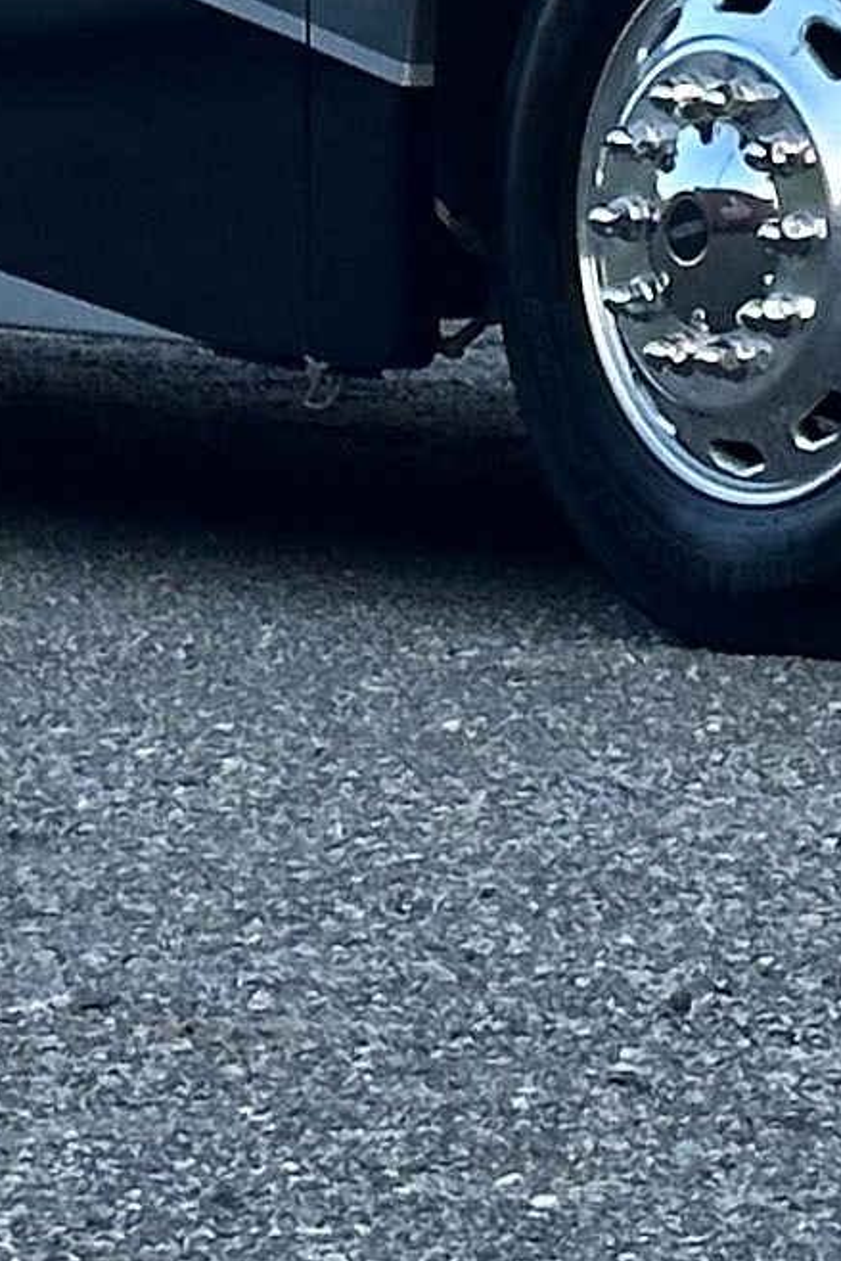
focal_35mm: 306
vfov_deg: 6.6
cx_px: 937
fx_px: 10716
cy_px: -895
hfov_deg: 4.5
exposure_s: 1/120
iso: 50
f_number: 1.8
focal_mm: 6.86
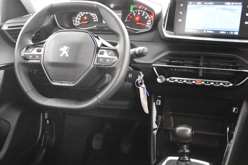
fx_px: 358
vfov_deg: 26.0
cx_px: 95
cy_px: 87
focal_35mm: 52
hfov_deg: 38.0
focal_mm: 24
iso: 12800
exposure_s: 1/40
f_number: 3
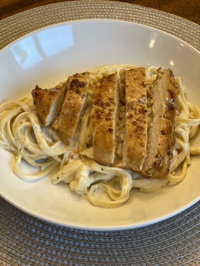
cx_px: 100
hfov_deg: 28.0
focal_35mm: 52
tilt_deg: -52.1
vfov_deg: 36.8
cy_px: 133
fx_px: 401
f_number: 2
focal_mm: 6
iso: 125
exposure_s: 1/120
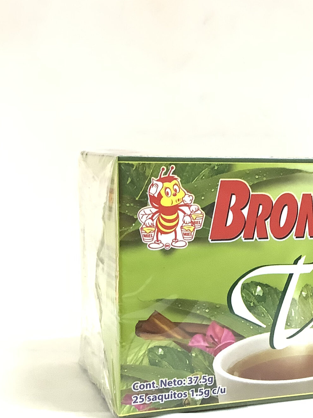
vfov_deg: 32.1
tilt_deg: -7.3
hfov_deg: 24.0
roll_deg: +0.9
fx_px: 723
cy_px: 254
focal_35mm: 60
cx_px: 260
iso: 250
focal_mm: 3.3
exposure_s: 1/60
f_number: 2.4
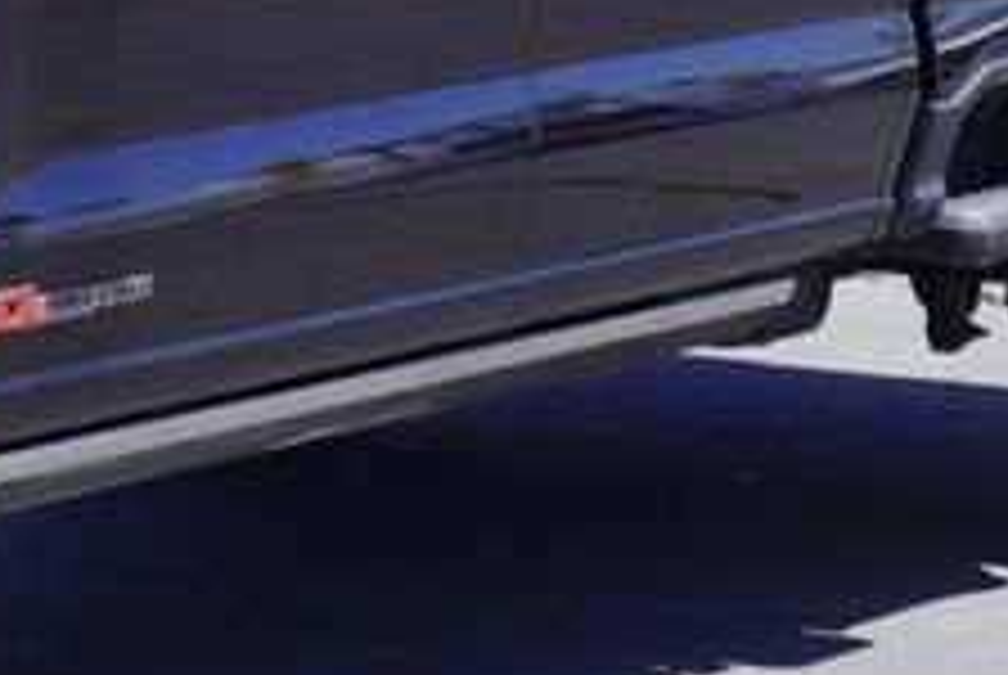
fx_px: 5952
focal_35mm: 212
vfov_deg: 6.5
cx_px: -495
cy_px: 189
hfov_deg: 9.4
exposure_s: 1/100
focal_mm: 31
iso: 100
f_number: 9
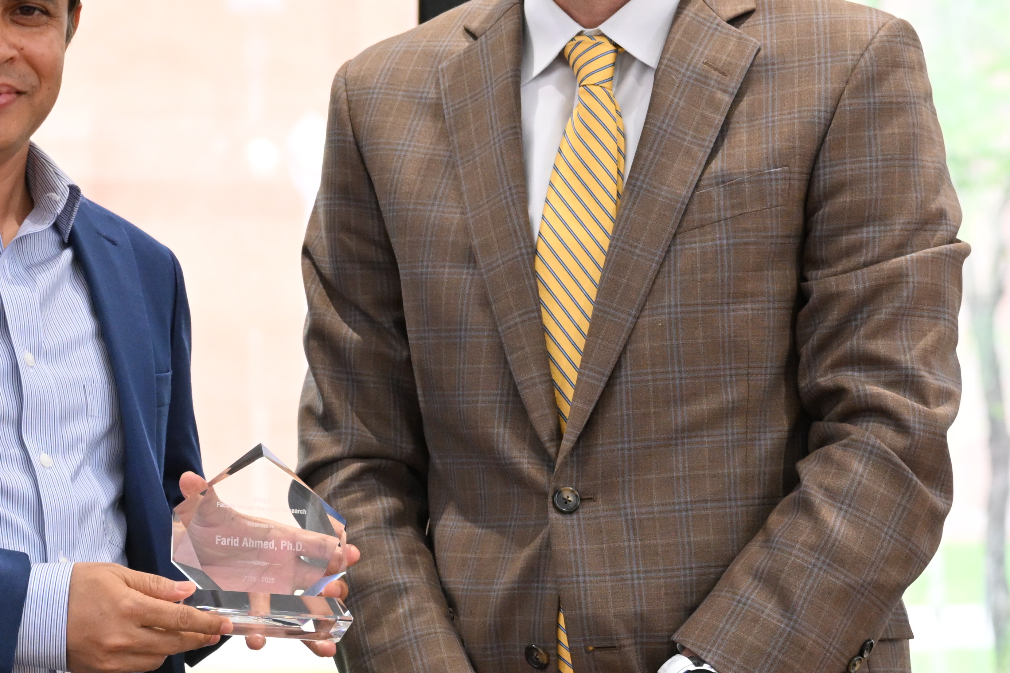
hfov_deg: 9.5
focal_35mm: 217
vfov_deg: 6.3
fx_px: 6087
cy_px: 326
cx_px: 319
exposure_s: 1/60
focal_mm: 72
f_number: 4.8
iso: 2000
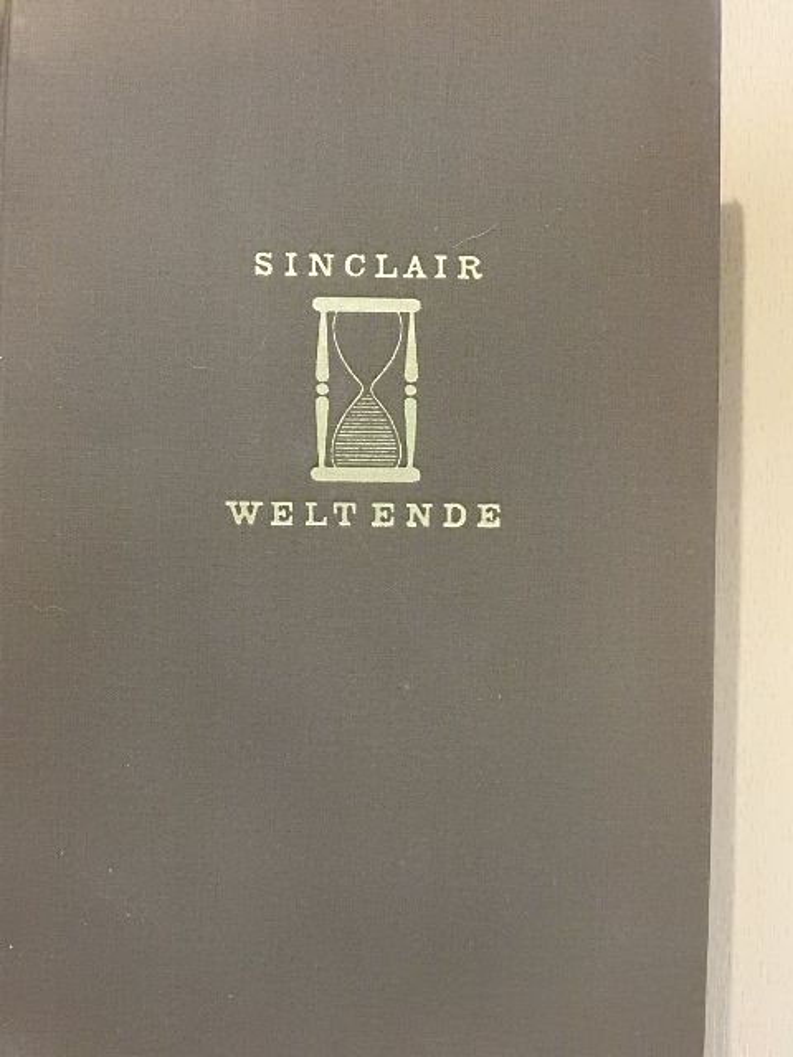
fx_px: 1680
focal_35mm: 55
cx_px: 396
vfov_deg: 34.9
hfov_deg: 26.6
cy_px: 528
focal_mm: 9.9
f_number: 4
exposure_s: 1/80
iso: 1600
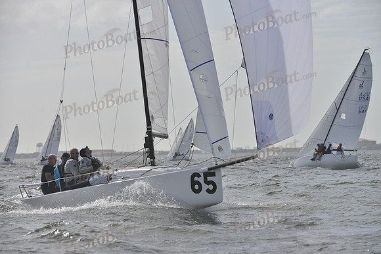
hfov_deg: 10.3
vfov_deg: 6.9
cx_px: 190
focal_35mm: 200
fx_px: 2117
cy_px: 127
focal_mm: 200
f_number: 9
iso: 400
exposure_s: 1/2000
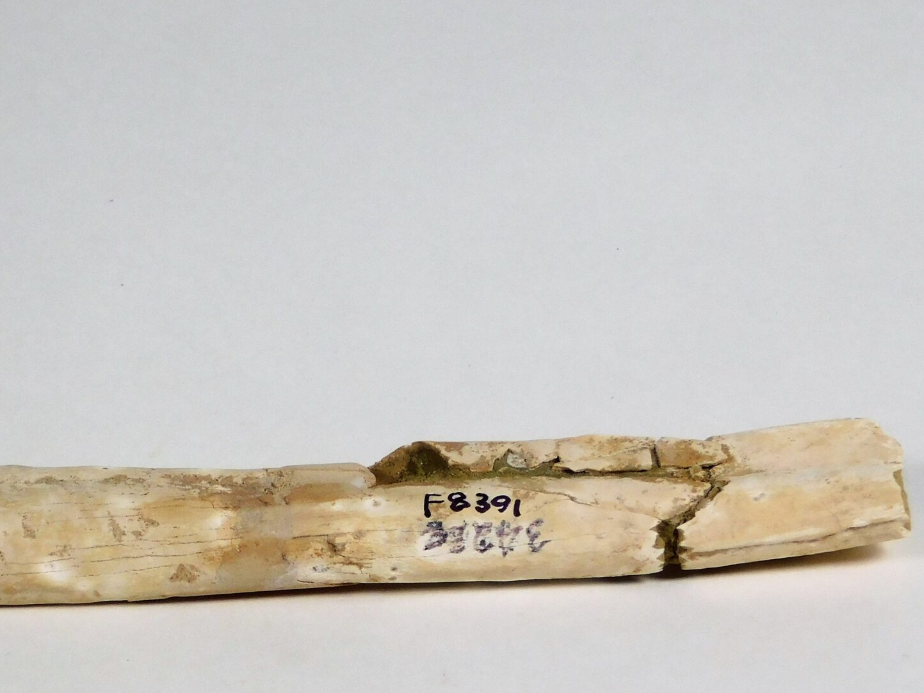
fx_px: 5445
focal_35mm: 204
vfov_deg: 7.3
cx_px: 127
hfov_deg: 9.7
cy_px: 525
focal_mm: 20.3
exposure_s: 1/400
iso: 125
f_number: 4.8
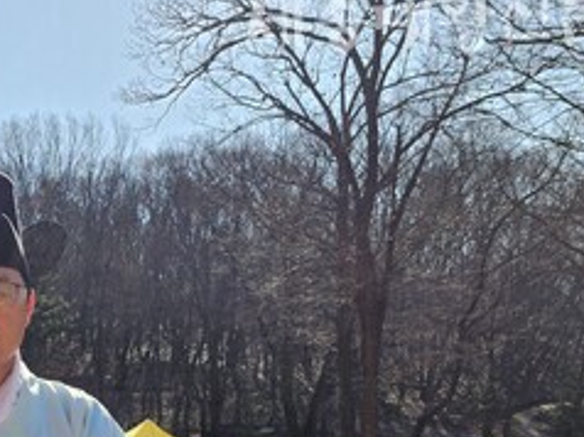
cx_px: -86
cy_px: 503
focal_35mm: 58
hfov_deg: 29.4
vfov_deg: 23.4
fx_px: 978
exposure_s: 1/585
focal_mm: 6.3
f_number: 1.7
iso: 12
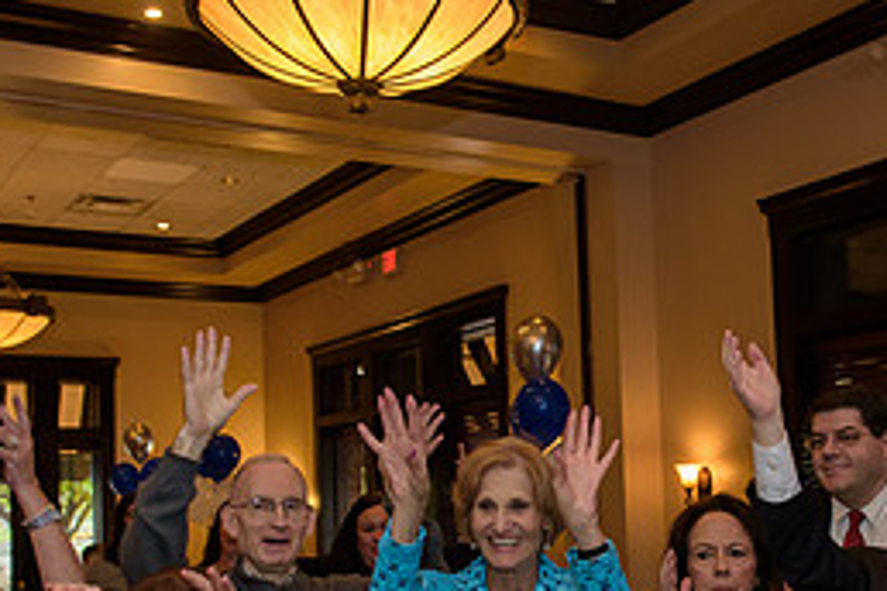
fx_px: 1330
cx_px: 595
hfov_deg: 36.5
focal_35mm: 54
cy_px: 417
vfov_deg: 24.9
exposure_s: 1/125
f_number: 3.2
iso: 1600
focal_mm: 24
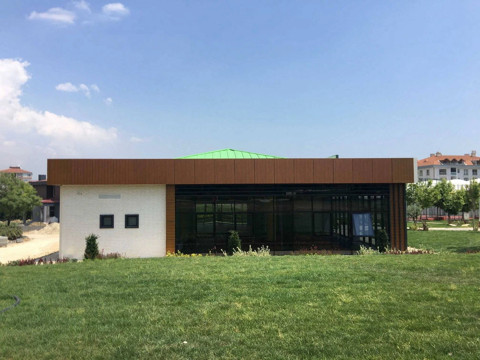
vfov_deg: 48.2
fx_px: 402
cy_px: 180
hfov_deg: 61.7
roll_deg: -0.3
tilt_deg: +4.7
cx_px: 240
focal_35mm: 29
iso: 25
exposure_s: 1/1399
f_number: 2.2
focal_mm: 4.15
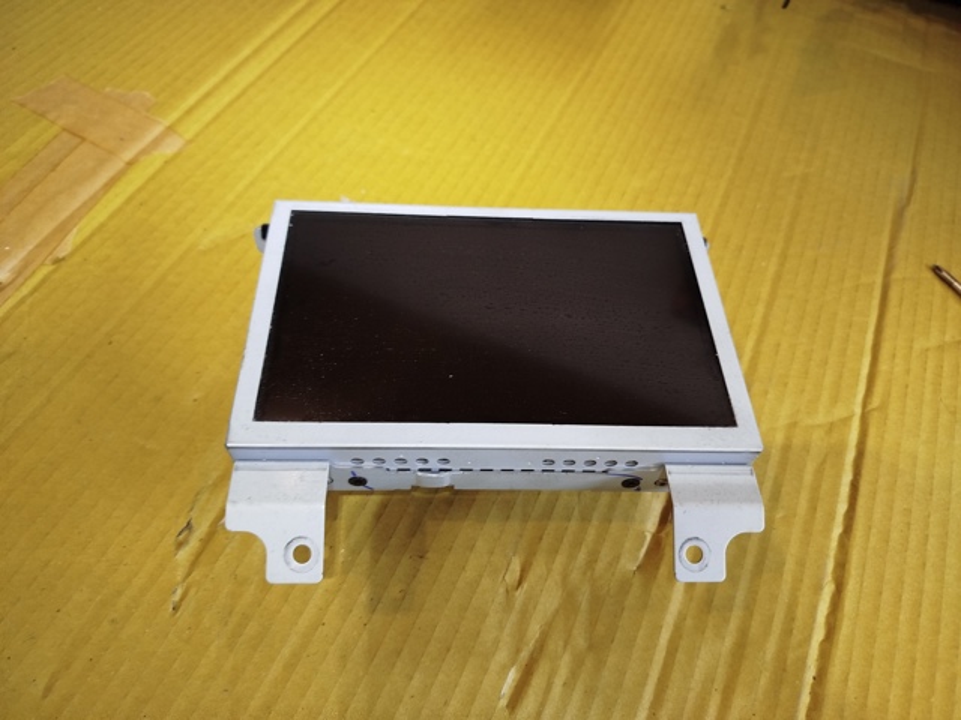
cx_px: 480
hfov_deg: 71.6
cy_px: 360
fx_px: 666
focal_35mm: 24
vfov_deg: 56.8
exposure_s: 1/33
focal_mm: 5.31
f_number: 1.7
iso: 250
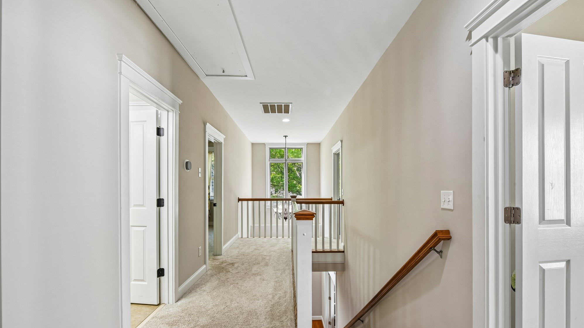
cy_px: 188
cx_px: 295
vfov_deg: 70.1
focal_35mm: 15
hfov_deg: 103.0
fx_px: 232
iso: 200
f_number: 11
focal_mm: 14
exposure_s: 1/5
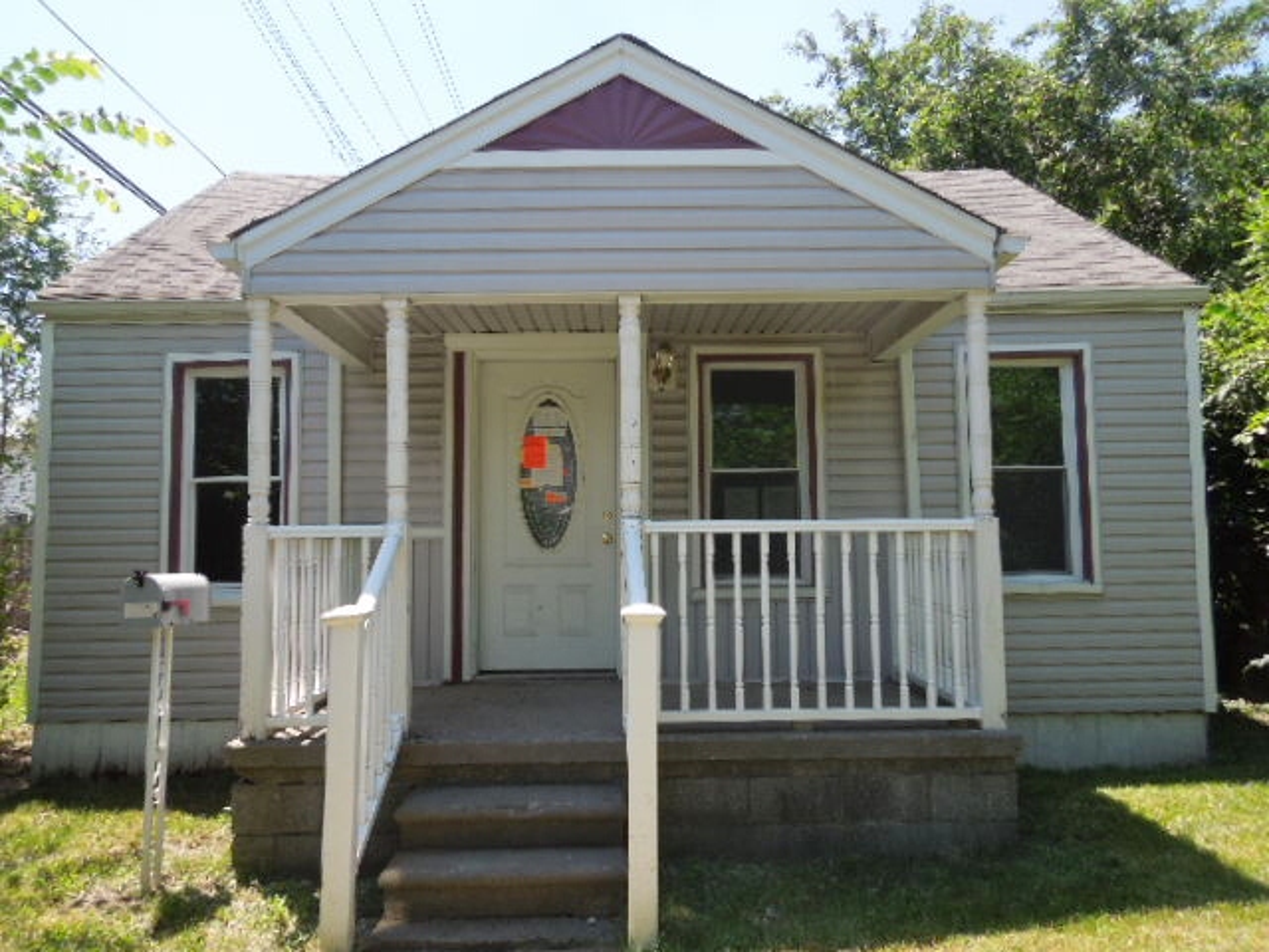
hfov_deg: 69.4
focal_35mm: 25
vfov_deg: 54.9
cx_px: 634
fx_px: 916
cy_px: 476
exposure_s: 1/400
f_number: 3.3
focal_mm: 4.5
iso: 100
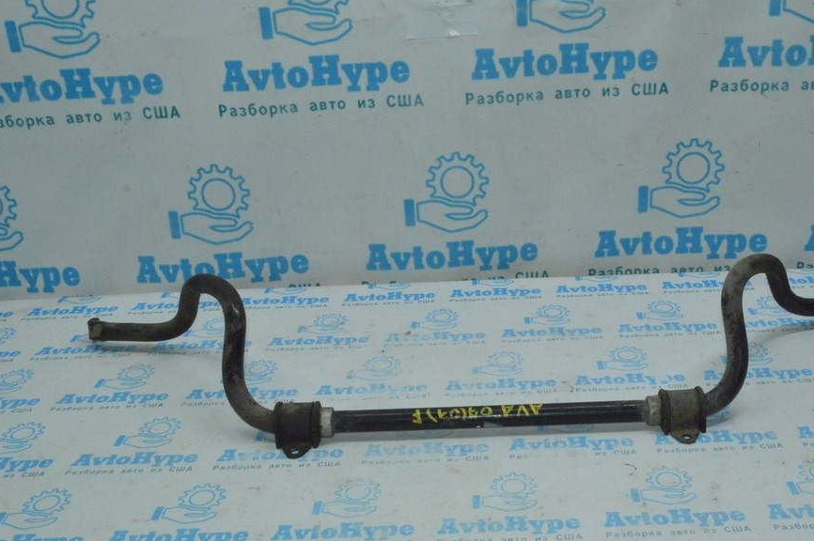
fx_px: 881
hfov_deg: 49.4
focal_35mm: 39
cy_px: 262
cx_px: 477
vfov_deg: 34.2
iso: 5600
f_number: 16
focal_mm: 22
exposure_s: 1/200
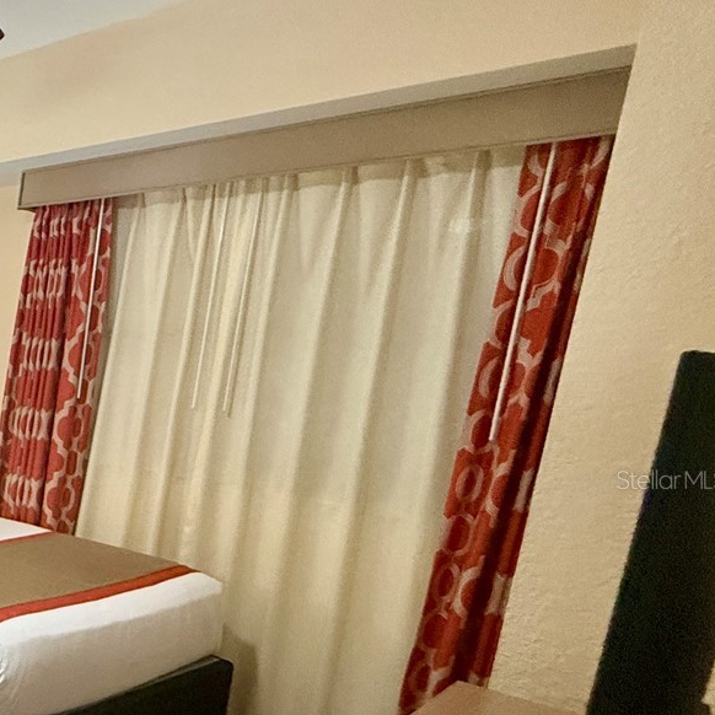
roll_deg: -4.5
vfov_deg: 47.6
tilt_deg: -10.6
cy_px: 479
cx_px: -251
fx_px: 795
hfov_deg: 33.0
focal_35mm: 34
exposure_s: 1/60
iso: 400
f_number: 2.2
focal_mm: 2.22
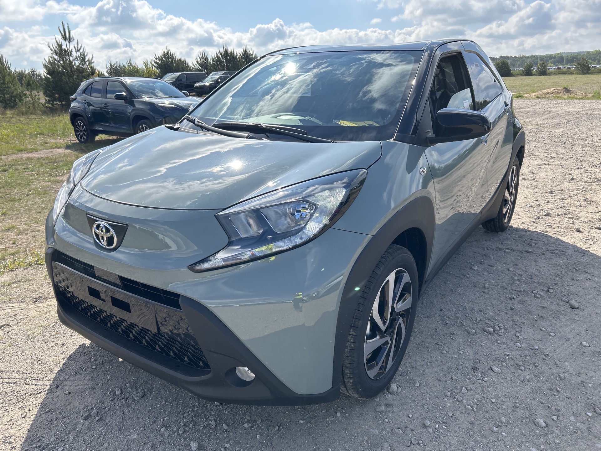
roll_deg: +0.8
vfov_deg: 53.1
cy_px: 226
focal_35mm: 26
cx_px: 300
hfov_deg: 67.3
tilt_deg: -21.1
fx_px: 451
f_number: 1.5
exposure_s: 1/2841
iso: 50
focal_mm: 5.7
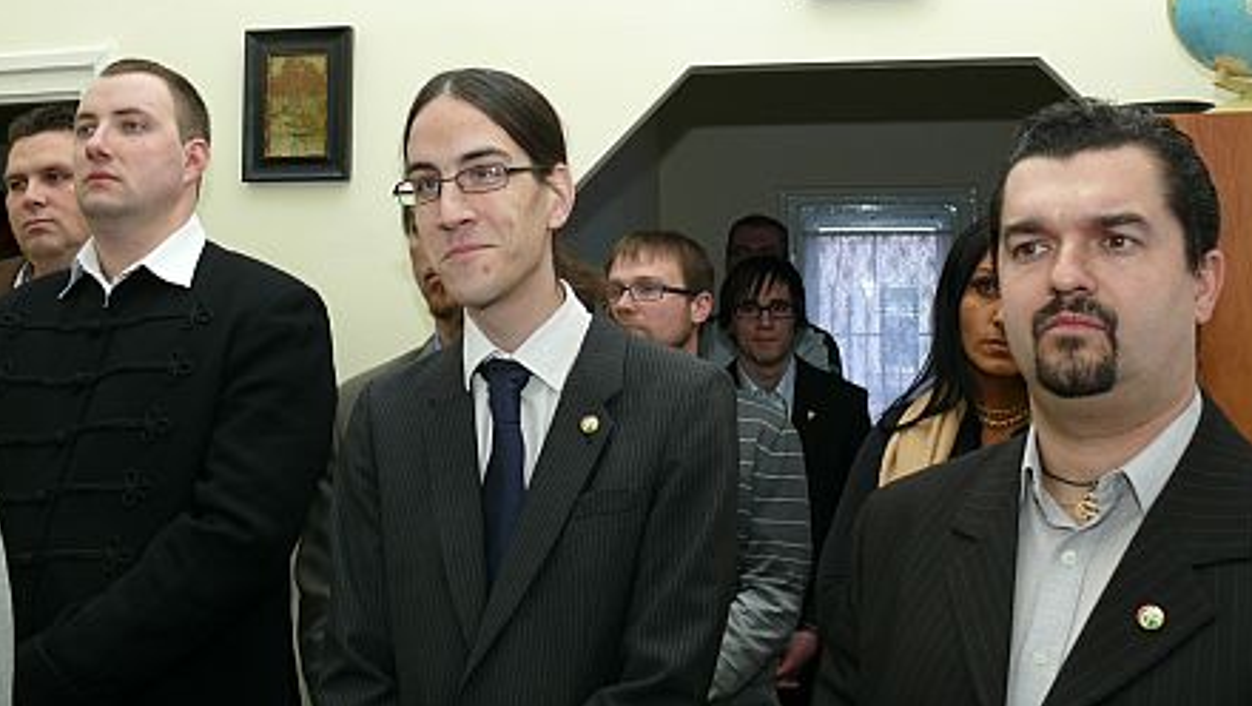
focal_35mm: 39
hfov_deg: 51.6
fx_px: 1295
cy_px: 242
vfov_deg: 30.3
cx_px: 626
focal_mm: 7.4
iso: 100
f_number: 4
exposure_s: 1/30
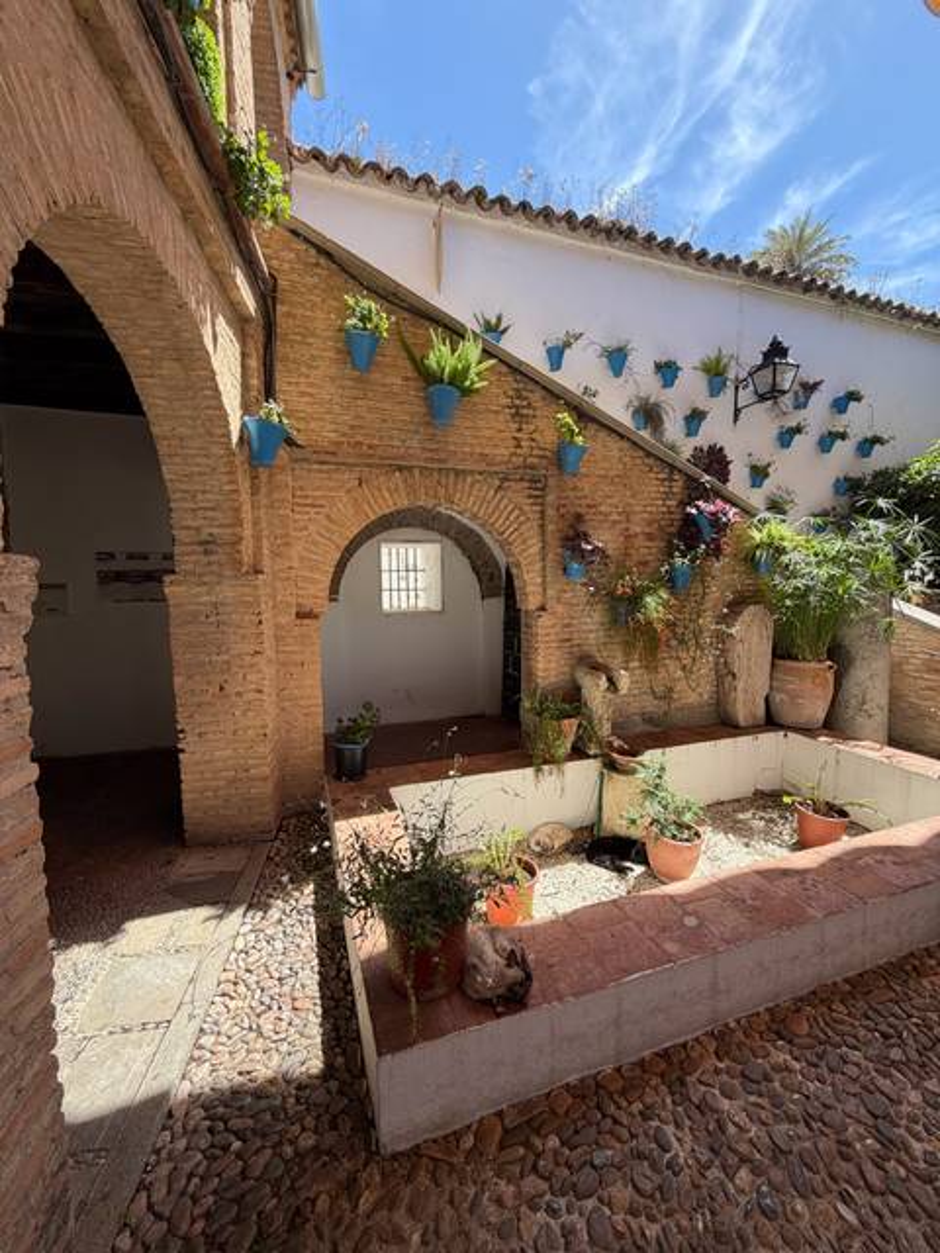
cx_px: 470
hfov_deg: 85.7
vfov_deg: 102.1
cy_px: 626
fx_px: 507
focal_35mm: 14
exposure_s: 1/502
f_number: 2.2
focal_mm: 2.22
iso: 50
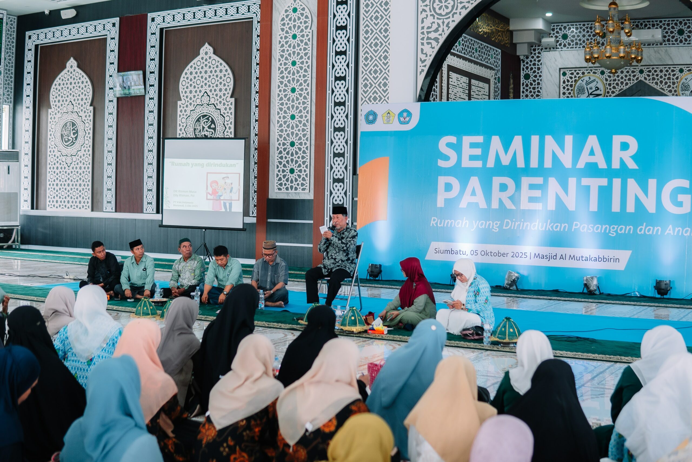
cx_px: 346
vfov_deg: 29.9
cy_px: 231
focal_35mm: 45
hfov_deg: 43.6
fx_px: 865
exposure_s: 1/125
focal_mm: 30
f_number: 2
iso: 200
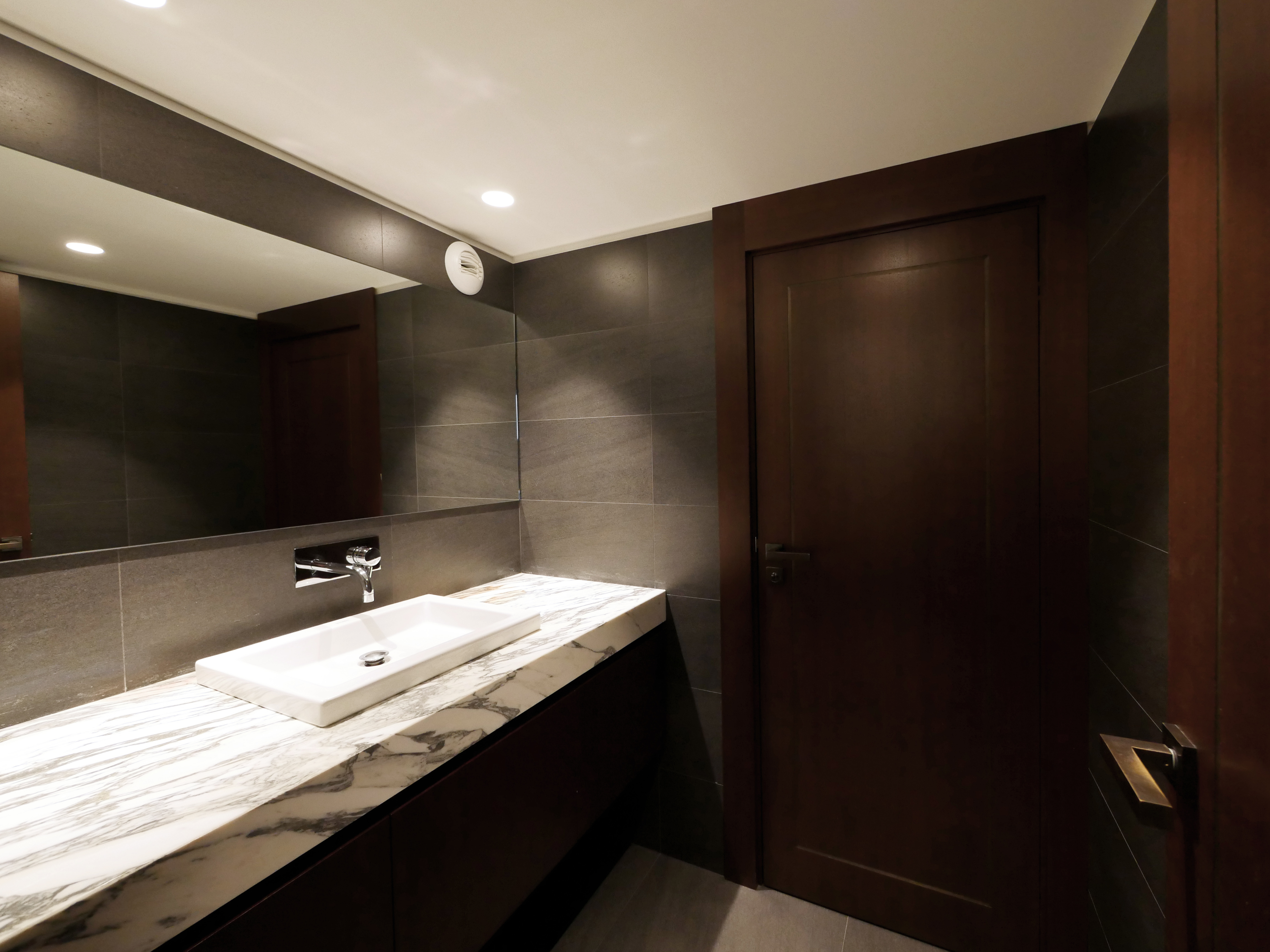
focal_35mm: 14
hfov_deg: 102.1
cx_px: 635
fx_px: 514
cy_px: 476
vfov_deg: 85.7
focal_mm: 7
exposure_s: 1/60
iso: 1250
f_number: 4
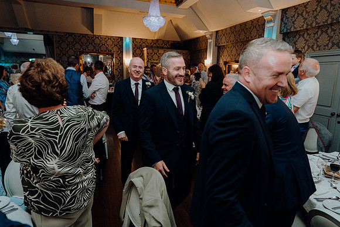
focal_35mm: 24
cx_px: 170
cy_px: 114
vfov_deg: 53.2
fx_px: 227
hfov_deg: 73.7
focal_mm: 24
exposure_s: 1/160
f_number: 3.5
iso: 2500
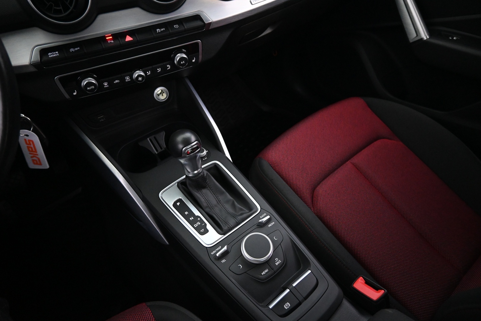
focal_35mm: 24
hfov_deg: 73.7
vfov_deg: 53.1
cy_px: 160
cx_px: 240
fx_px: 321
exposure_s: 1/25
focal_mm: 16
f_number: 3.5
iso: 4500
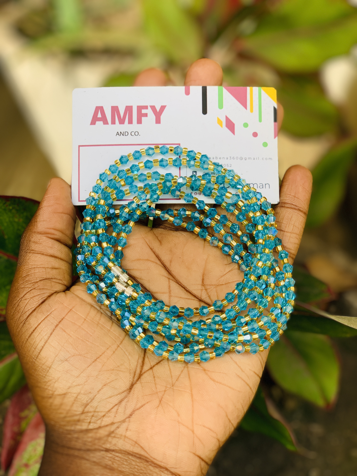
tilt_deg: -33.5
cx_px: 178
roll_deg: +1.1
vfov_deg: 36.8
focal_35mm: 52
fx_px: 715
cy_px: 238
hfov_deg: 28.0
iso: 20
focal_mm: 6
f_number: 2.4
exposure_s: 1/122
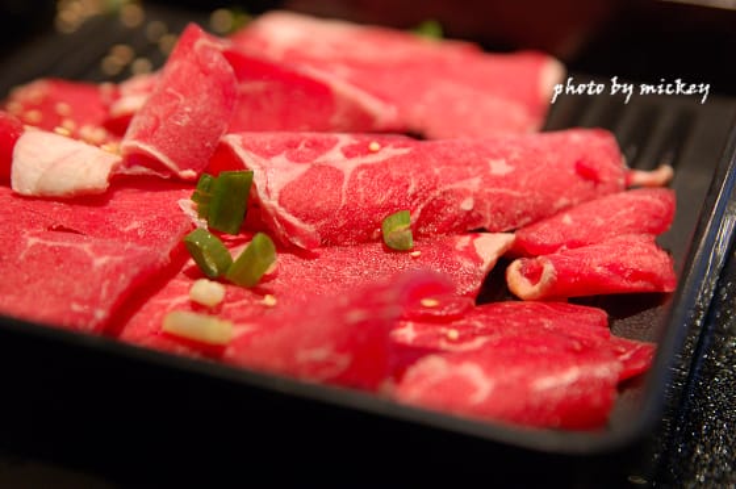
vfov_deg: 15.7
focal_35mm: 87
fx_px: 1777
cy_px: 244
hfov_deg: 23.4
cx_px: 368
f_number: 4
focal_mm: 58
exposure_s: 1/25
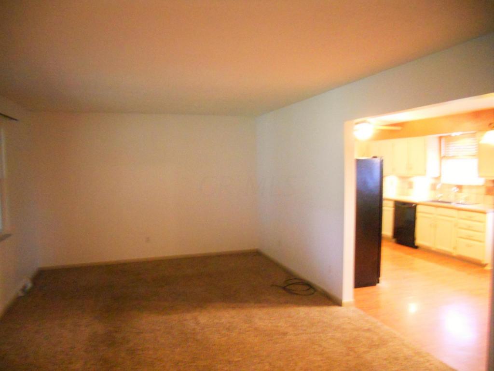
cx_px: 247
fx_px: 385
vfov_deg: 51.4
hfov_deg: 65.3
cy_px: 186
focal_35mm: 27
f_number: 3.2
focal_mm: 4.9
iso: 800
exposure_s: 1/8
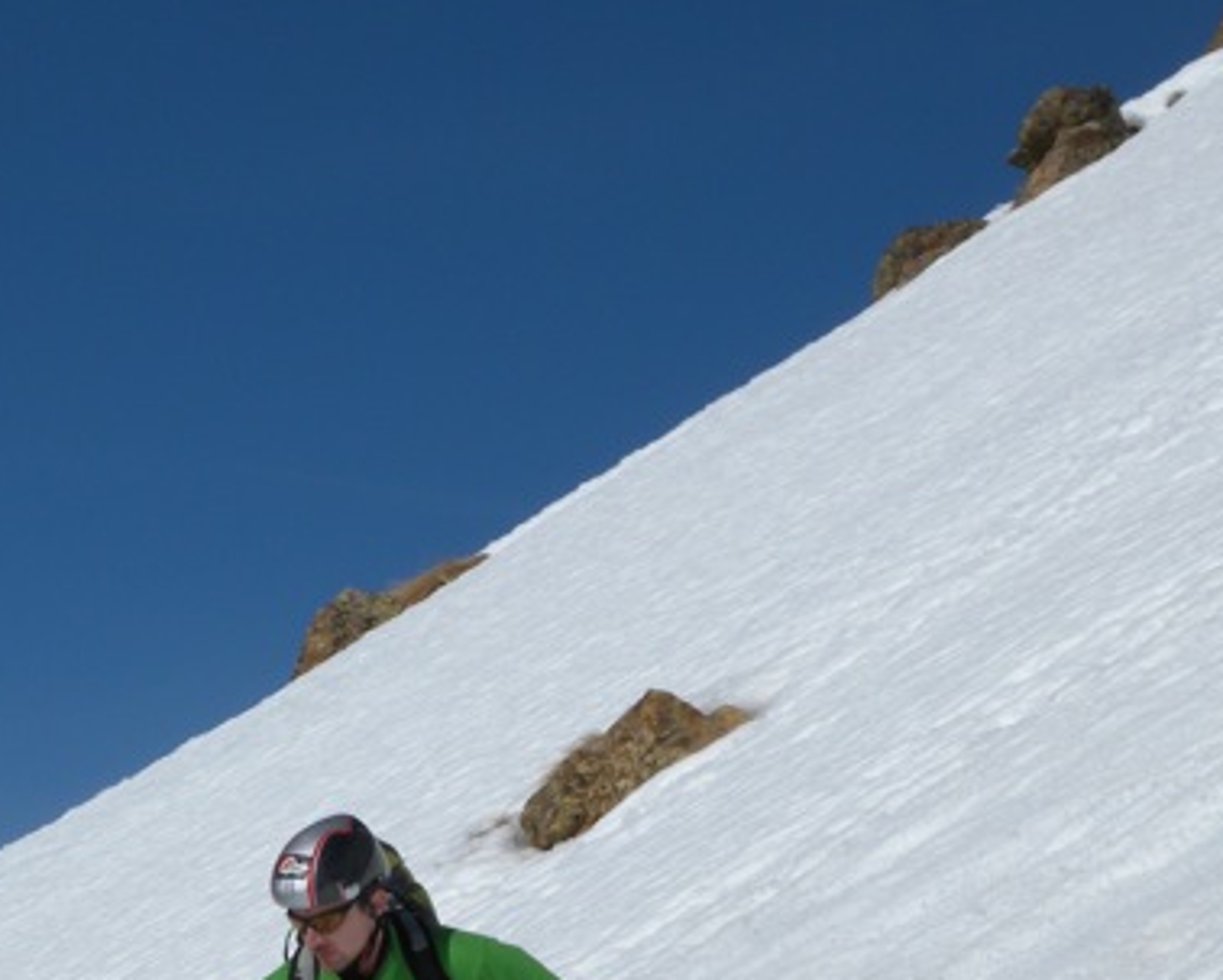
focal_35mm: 130
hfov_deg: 14.7
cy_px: 783
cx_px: 314
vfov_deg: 11.8
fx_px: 4709
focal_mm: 13.6
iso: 64
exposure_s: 1/767
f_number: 6.8
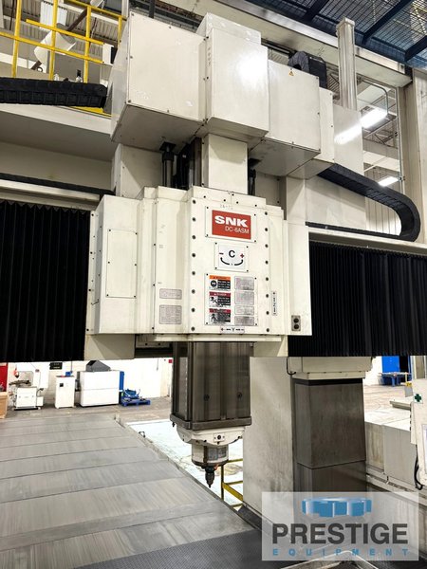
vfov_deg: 71.6
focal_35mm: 24
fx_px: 395
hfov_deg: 56.8
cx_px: 214
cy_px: 284
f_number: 1.78
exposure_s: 1/60
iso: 200
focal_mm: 6.76
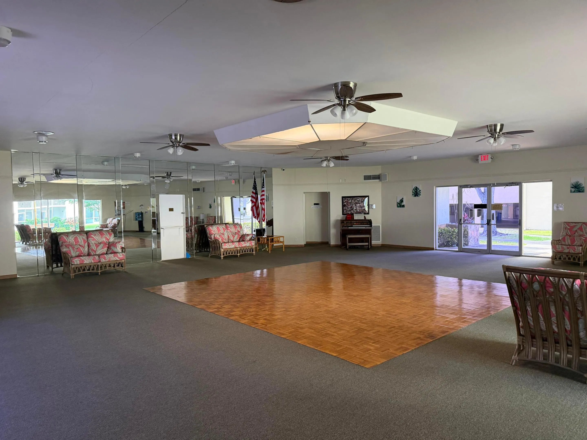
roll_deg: +2.0
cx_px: 294
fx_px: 407
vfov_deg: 56.8
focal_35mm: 24
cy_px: 220
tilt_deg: -0.9
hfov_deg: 71.6
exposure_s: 1/60
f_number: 1.78
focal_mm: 6.76
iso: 400
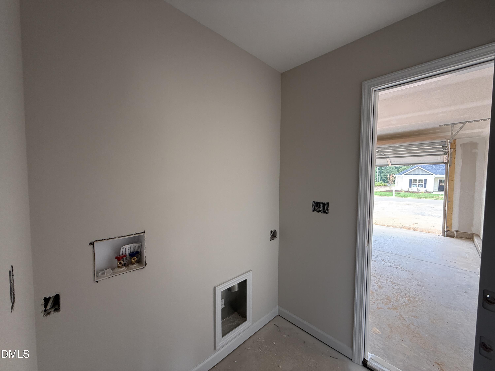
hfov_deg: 102.1
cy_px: 186
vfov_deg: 85.7
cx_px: 248
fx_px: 200
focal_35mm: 14
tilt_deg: -1.7
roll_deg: -0.7
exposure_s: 1/99
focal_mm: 2.22
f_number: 2.2
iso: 160
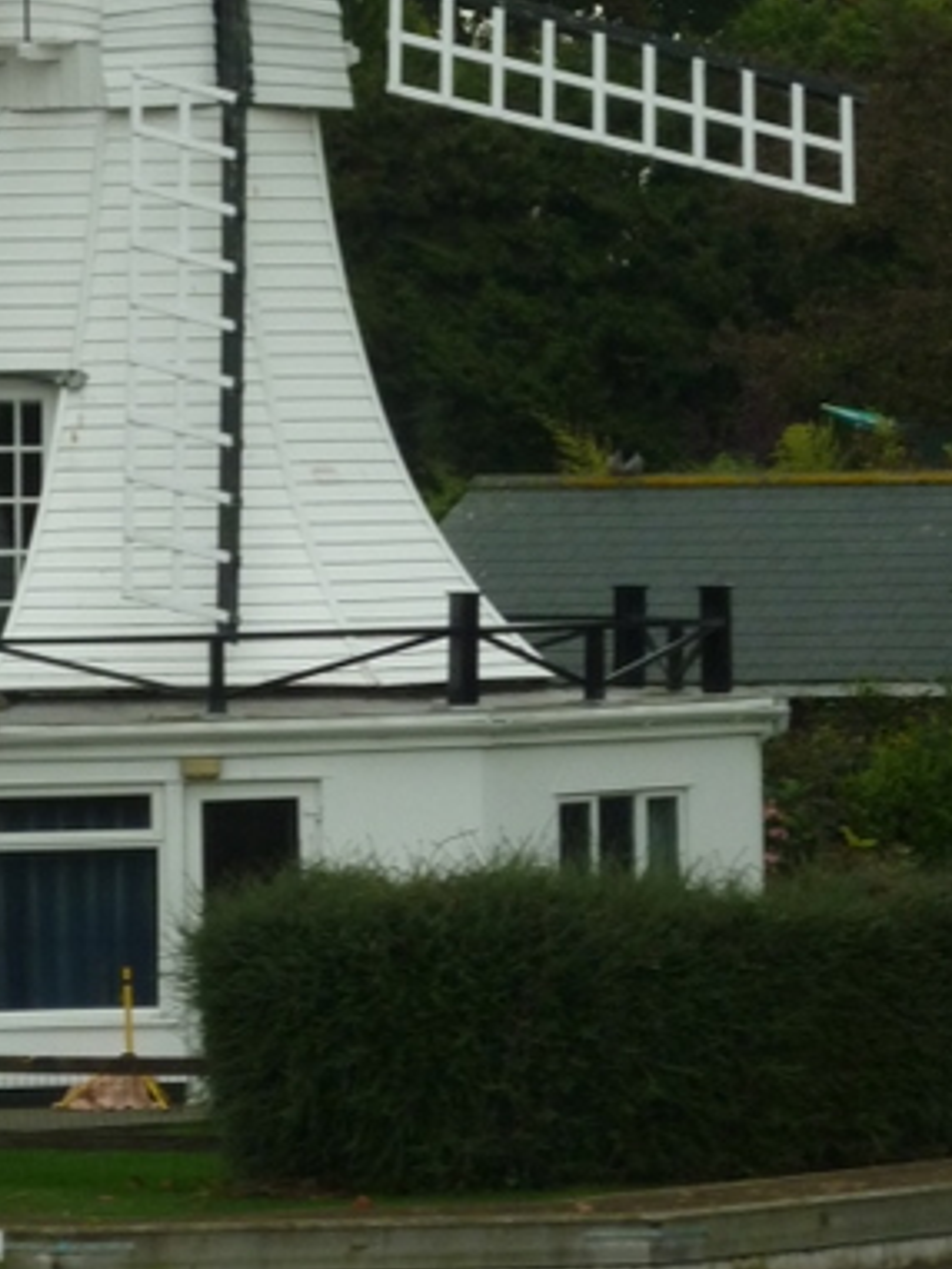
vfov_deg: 7.1
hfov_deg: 5.4
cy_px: 343
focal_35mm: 277
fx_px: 10152
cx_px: 286
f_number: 5.9
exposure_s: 1/125
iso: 200
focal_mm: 22
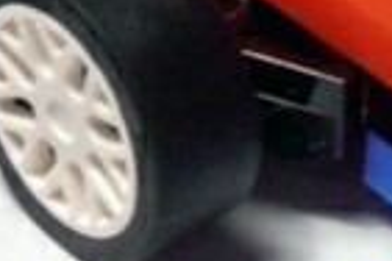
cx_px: 197
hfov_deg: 8.4
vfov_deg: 5.5
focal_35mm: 245
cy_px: -232
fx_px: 2668
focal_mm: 6.61
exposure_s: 1/50
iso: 80
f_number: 3.9
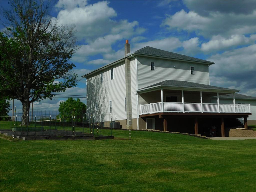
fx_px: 296
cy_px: 96
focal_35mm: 40
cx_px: 128
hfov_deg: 46.8
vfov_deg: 36.0
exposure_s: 1/1000
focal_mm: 7.1
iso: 125
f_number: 7.2
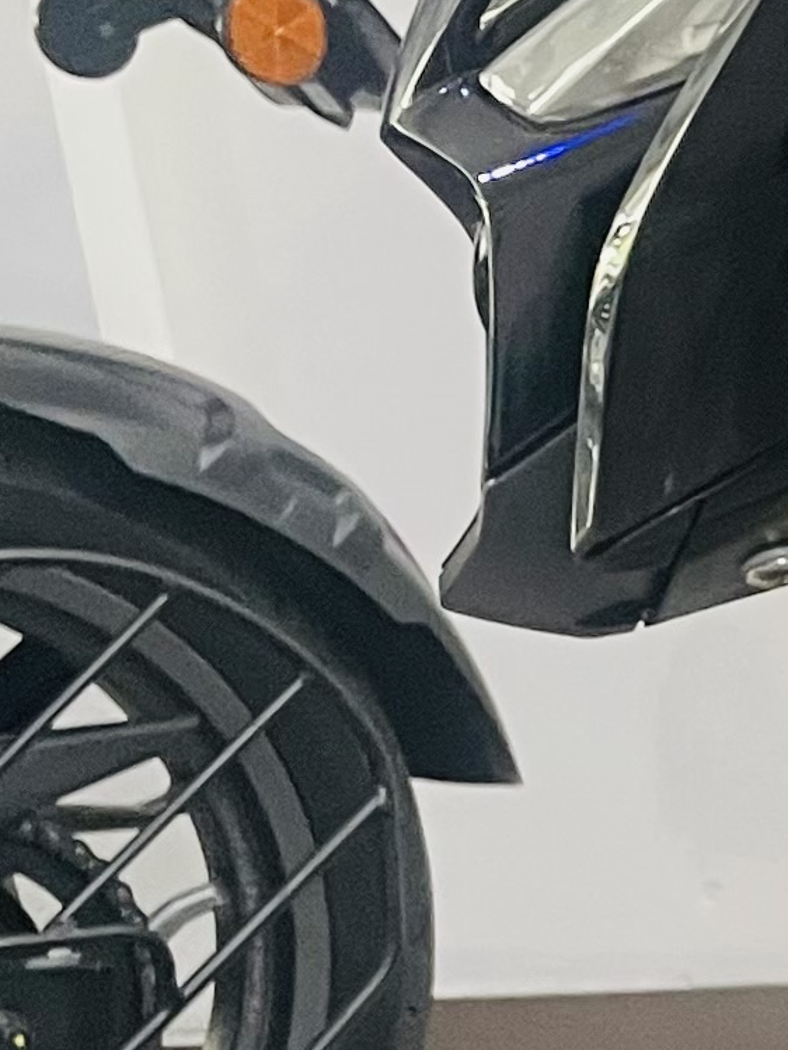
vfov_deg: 13.9
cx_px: 1782
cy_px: 967
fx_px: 4248
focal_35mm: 140
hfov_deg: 9.6
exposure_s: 1/60
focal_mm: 4.2
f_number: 1.6
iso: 200
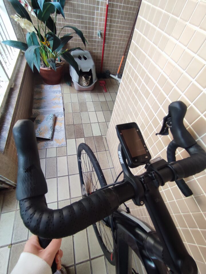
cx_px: 103
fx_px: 127
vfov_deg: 94.5
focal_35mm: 16
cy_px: 137
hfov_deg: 78.2
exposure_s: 1/120
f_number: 2.2
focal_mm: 1.65
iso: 242
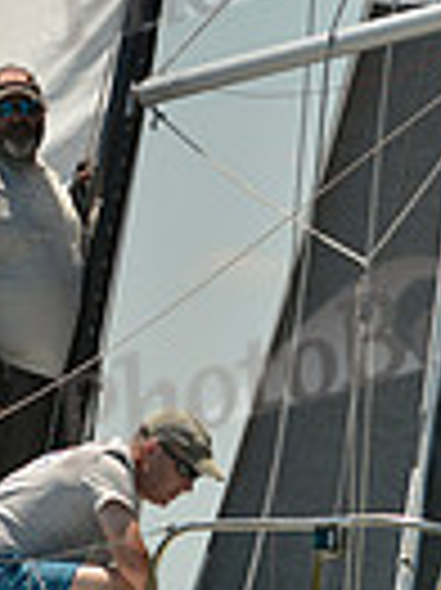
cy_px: 646
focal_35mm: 853
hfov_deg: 1.7
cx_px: -176
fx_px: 14513
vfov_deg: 2.3
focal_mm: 200
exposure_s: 1/1600
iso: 200
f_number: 5.6
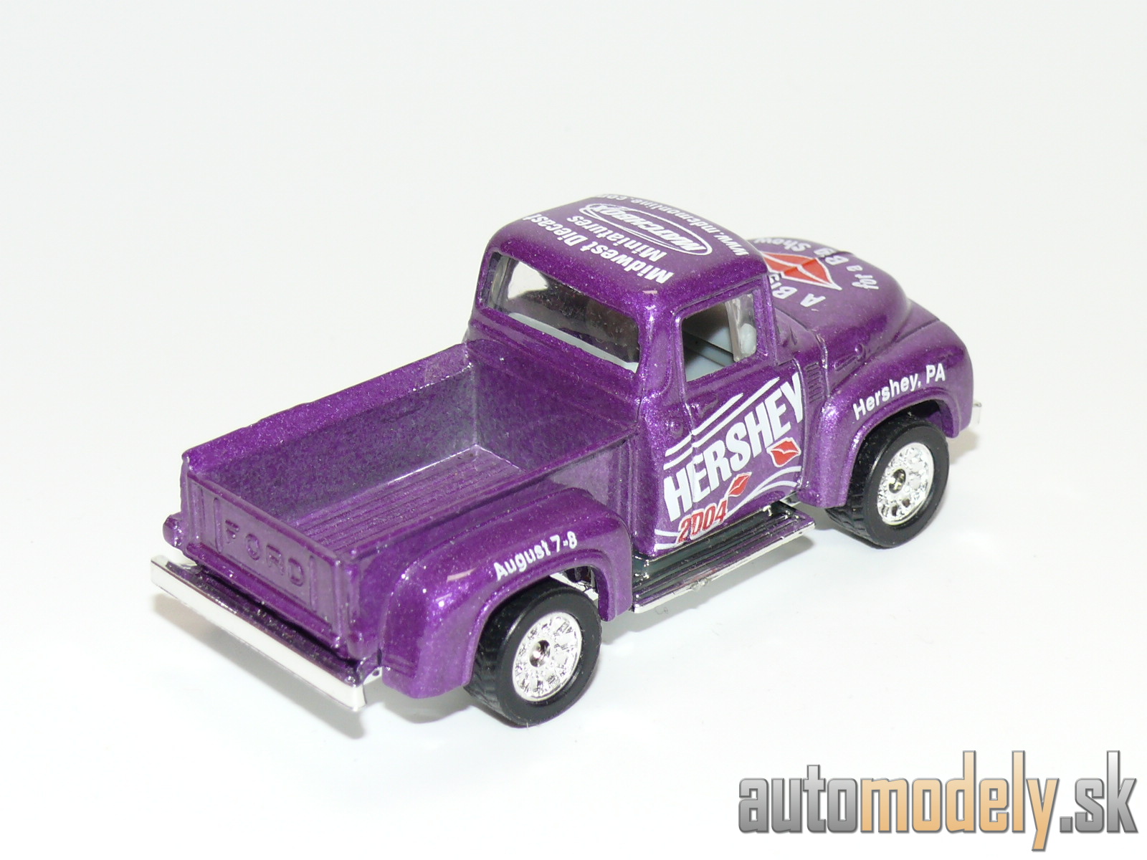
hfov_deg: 21.1
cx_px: 574
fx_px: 3082
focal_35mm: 93
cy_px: 430
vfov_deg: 15.9
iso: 100
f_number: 4
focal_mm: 12.8
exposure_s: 1/30
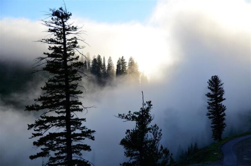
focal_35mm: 84
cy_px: 83
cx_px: 126
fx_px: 584
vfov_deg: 16.2
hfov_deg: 24.3
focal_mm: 56
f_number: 6.3
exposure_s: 1/800
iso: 200
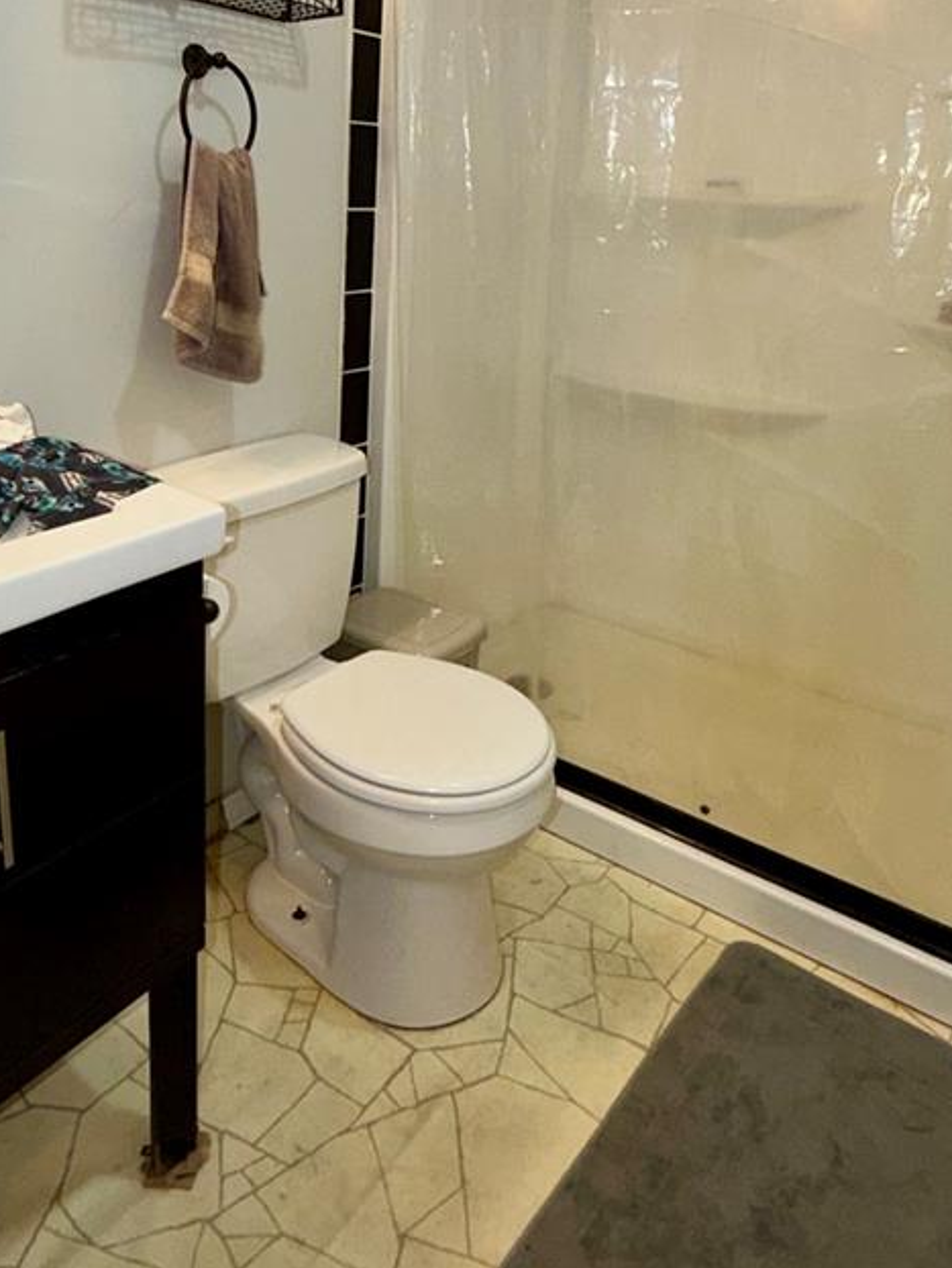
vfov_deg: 63.9
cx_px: 418
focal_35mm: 27
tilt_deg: -15.1
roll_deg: -3.9
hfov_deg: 51.3
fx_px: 989
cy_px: 438
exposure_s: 1/60
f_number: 2.2
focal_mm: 2.22
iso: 64
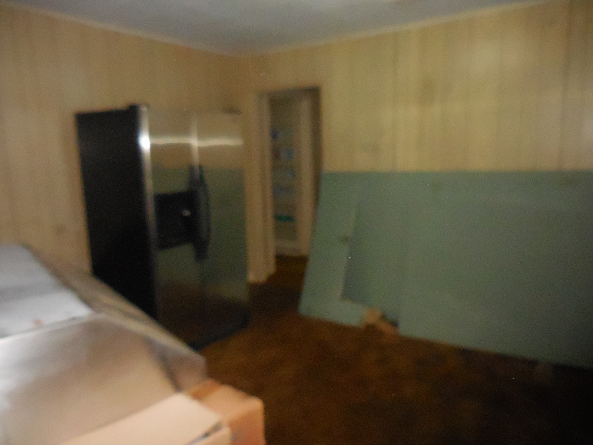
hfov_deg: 69.4
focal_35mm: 25
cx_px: 296
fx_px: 428
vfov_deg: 54.9
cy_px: 222
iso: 1600
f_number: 6.6
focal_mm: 4.5
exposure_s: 1/25
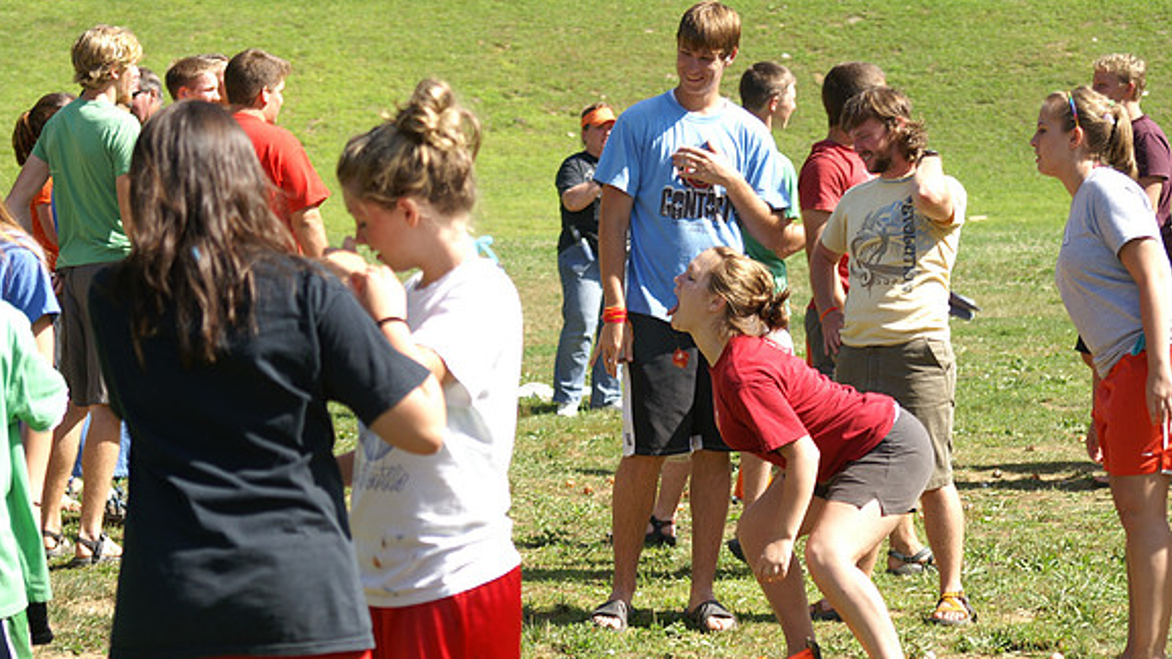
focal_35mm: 119
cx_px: 584
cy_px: 297
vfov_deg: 10.2
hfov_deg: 18.1
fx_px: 3683
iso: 100
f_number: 5.6
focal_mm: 75
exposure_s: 1/320
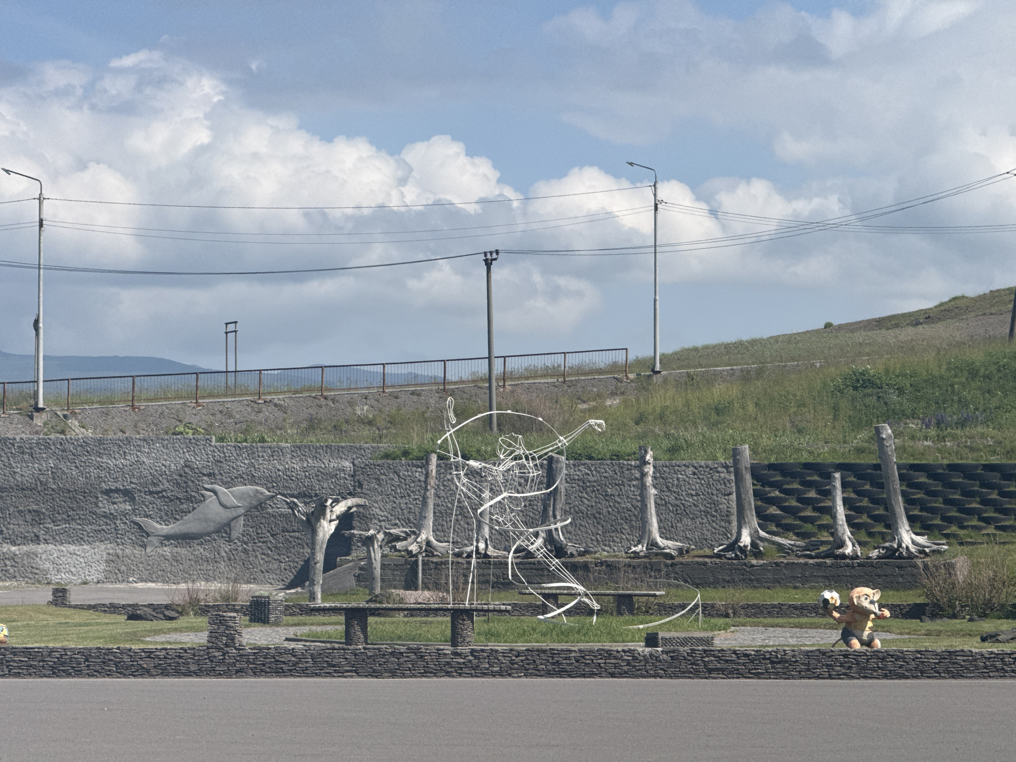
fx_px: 3522
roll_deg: -0.4
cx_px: 508
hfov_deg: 16.4
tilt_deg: +3.5
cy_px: 381
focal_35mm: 120
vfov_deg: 12.3
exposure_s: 1/2212
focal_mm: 15.66
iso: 50
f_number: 2.8
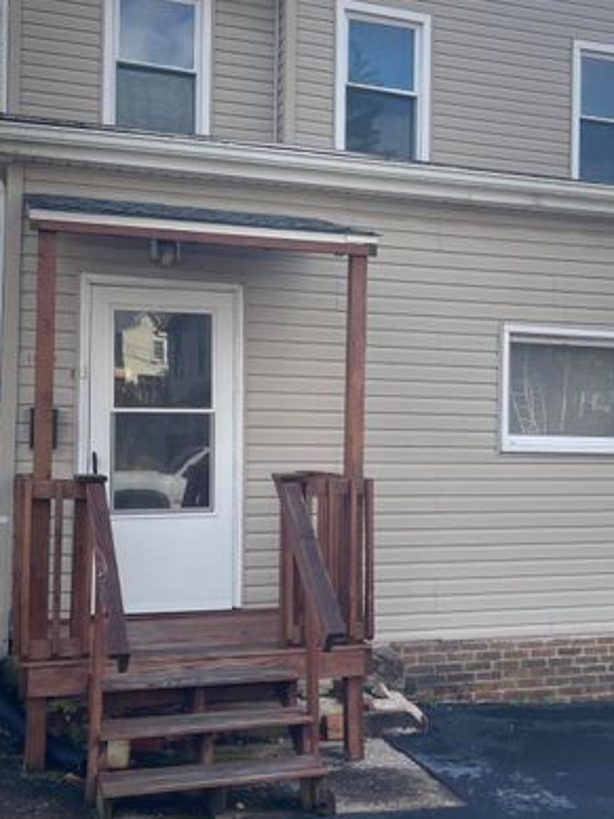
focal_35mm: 43
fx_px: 1017
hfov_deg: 33.5
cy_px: 398
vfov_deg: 43.8
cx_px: 371
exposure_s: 1/1175
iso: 32
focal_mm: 5.1
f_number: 1.6
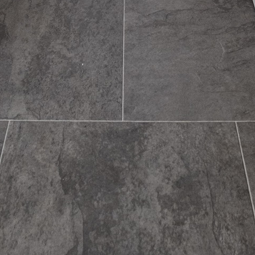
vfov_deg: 15.9
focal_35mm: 61
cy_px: -333
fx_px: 508
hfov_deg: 28.2
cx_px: 130
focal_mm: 15
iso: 800
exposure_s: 1/30
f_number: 8
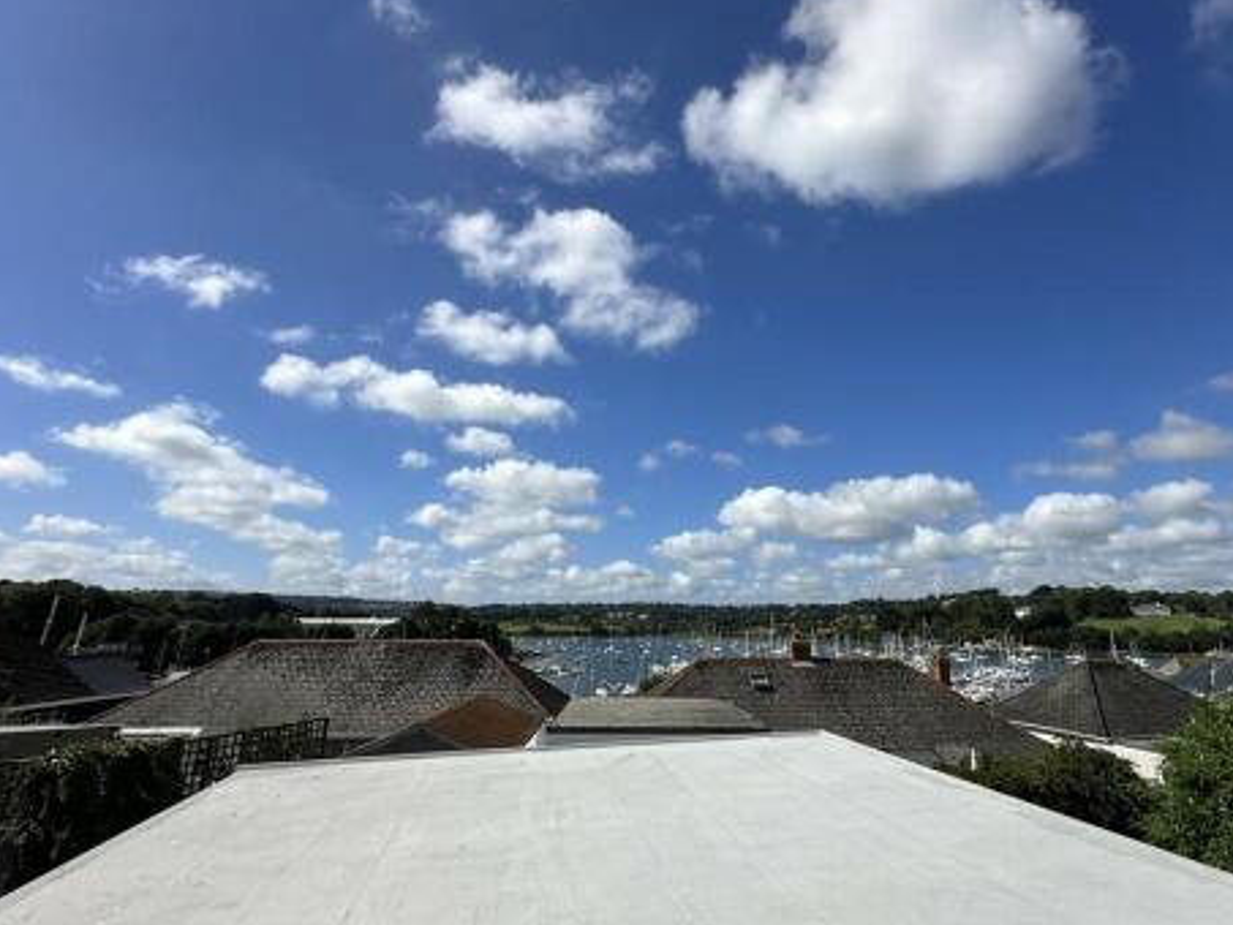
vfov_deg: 71.6
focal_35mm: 18
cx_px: 682
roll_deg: -0.3
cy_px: 434
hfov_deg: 87.4
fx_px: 641
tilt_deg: +16.2
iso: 50
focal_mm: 2.22
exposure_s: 1/3401
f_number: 2.2
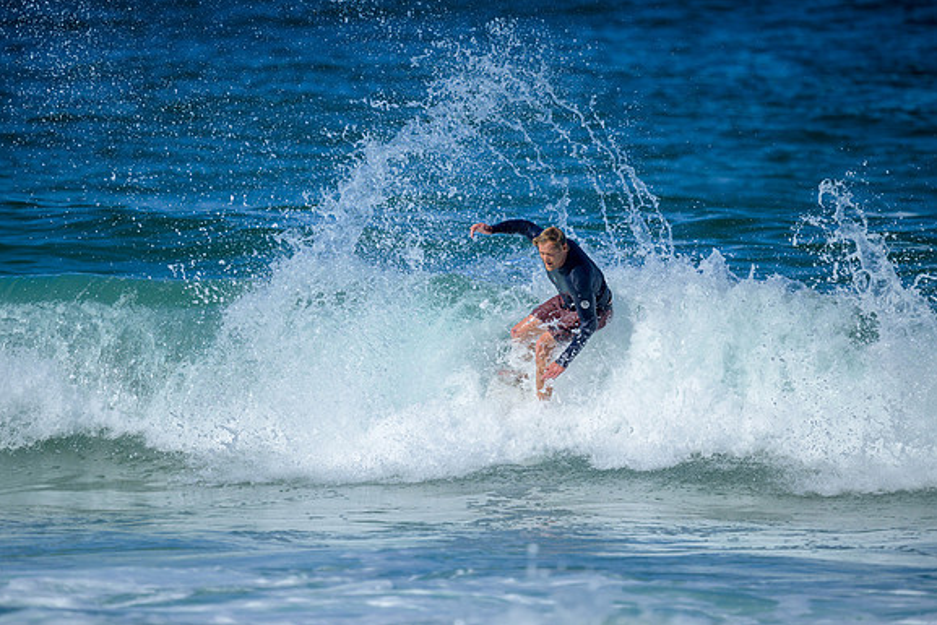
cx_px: 469
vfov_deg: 1.7
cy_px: 312
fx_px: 20930
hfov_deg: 2.6
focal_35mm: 804
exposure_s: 1/2500
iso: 250
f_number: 6.3
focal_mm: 800
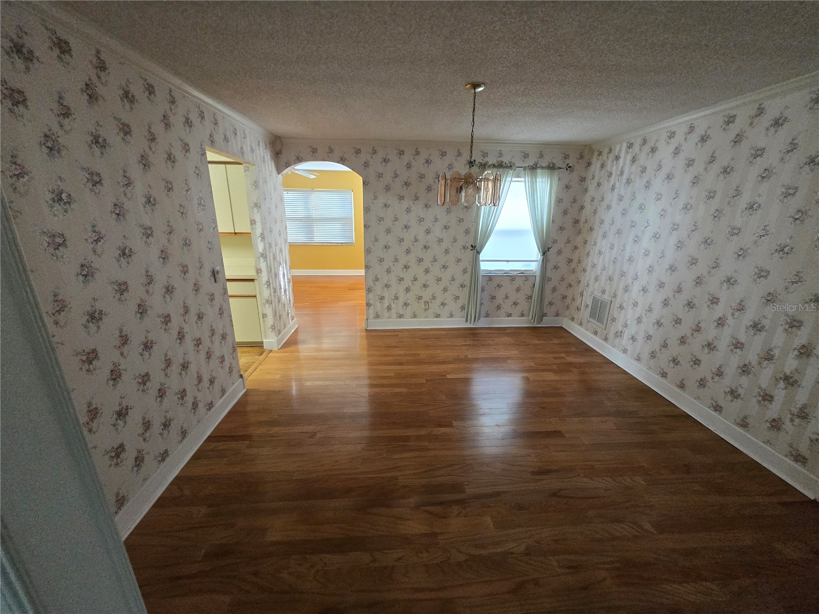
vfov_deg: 89.9
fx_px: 308
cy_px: 307
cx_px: 410
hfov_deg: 106.2
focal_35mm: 13
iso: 500
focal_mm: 1.7
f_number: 2.2
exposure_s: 1/60
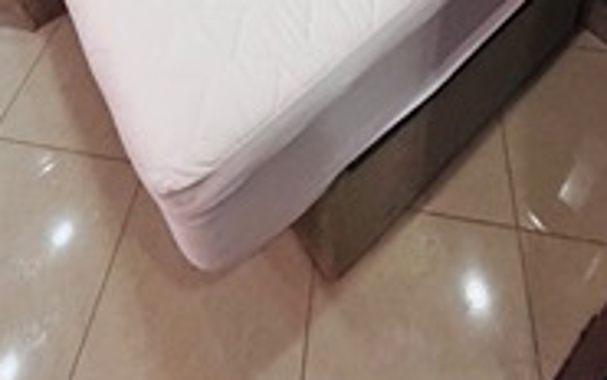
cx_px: 299
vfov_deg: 24.0
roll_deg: +4.7
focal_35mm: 32
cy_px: -265
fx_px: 530
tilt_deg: -29.0
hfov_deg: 59.6
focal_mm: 2.22
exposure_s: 1/60
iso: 400
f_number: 2.2
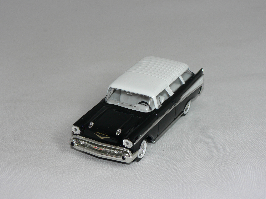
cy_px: 100
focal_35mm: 95
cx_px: 133
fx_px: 730
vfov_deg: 15.6
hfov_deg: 20.7
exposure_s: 1/60
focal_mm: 15.8
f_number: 4
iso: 80
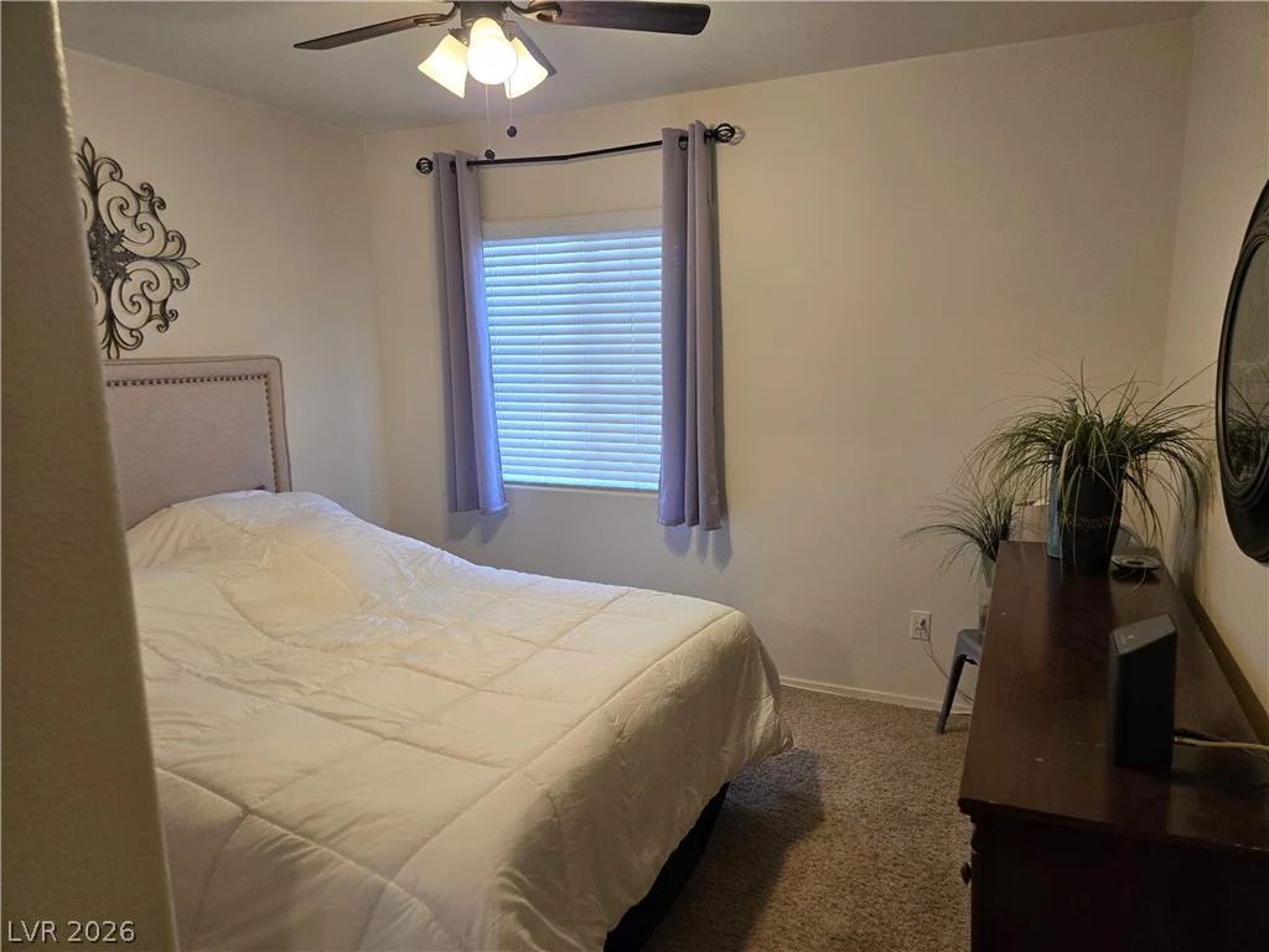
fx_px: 843
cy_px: 476
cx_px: 634
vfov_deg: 58.9
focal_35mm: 23
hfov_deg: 73.9
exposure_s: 1/180
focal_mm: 5.4
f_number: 1.8
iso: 160
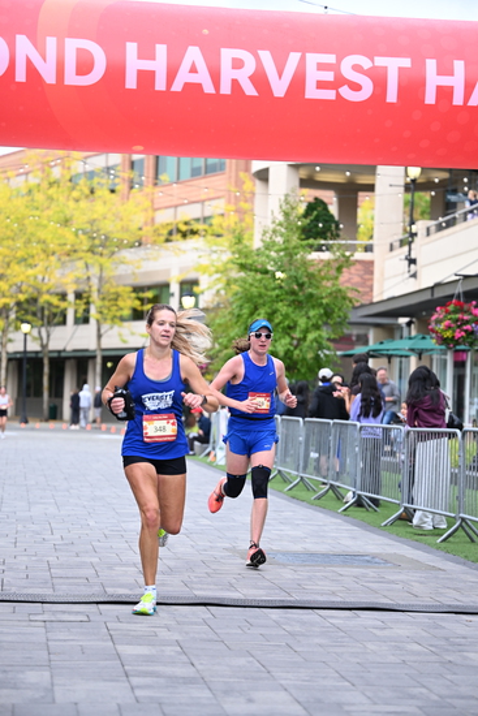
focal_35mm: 86
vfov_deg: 23.6
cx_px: 239
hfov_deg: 15.9
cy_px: 358
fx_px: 1712
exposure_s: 1/1600
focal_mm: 86
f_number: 2.8
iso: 1000
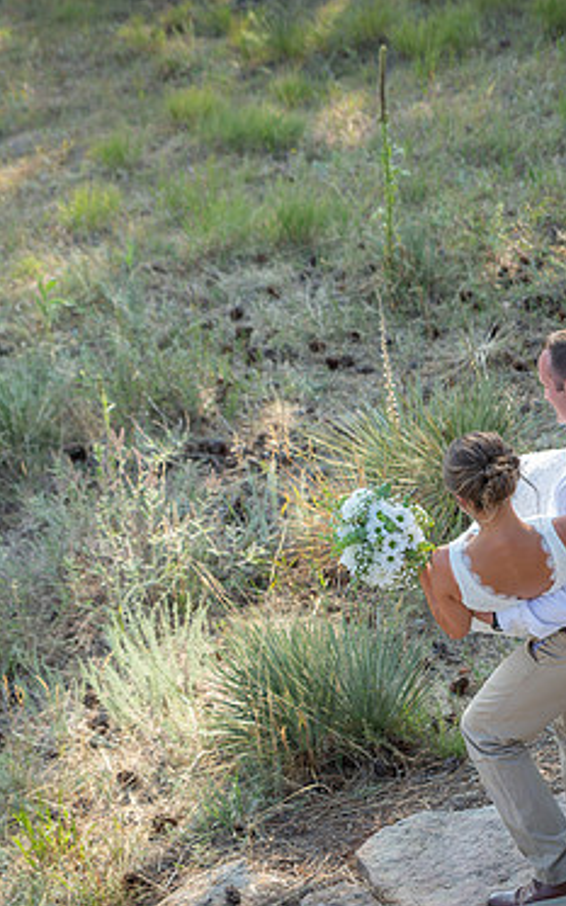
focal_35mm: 111
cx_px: 445
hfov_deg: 11.8
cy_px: 463
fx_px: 2741
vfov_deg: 18.8
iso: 125
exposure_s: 1/320
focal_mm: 70
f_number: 3.5
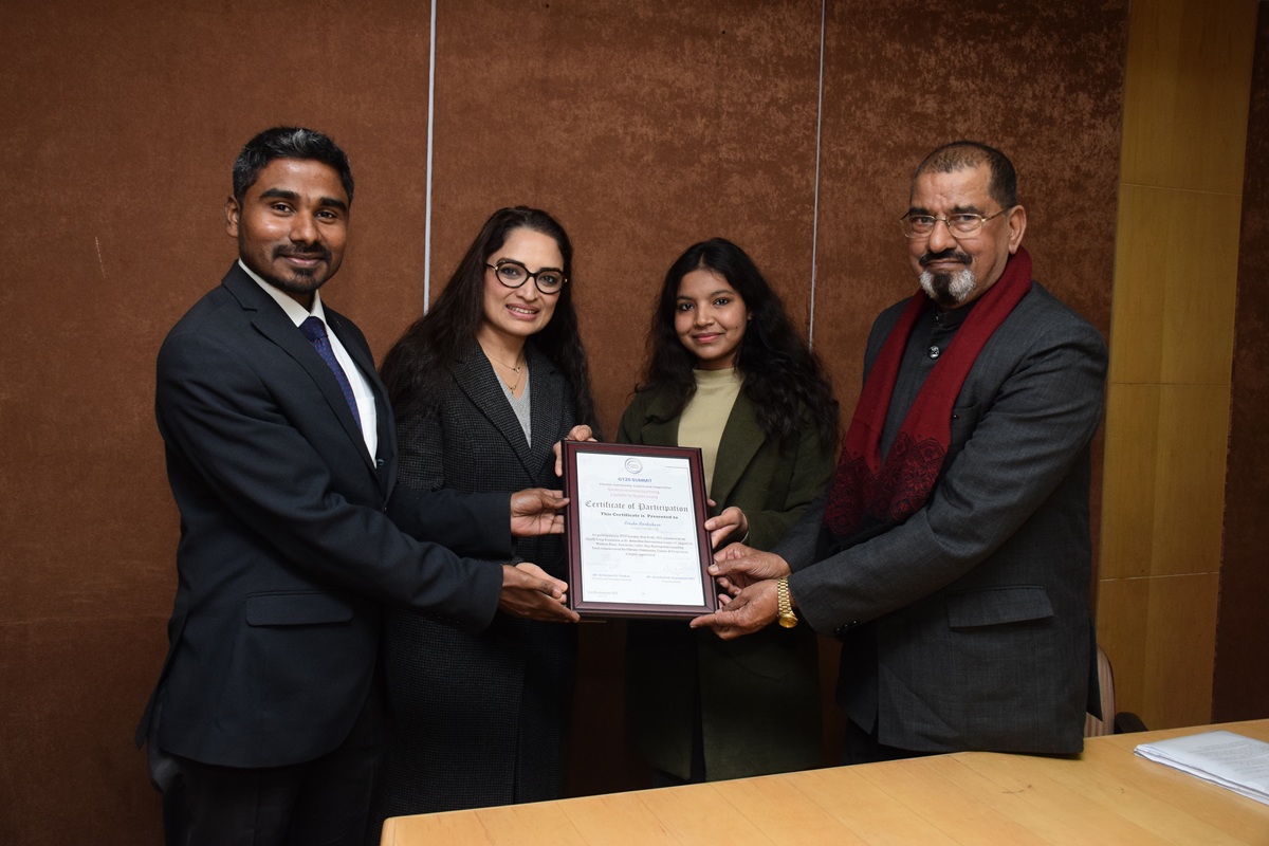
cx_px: 634
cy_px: 423
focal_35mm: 33
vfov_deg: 40.0
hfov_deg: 57.2
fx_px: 1163
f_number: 5
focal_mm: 22
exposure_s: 1/200
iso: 1250
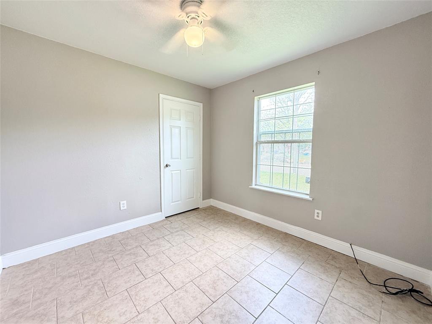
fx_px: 175
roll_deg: -0.3
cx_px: 216
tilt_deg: -4.7
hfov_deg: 102.1
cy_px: 162
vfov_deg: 85.7
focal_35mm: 14
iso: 320
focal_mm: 2.22
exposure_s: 1/99
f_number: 2.2
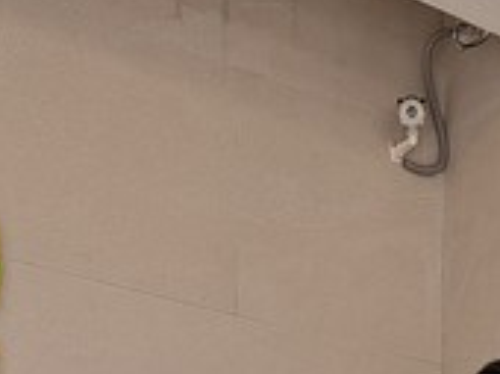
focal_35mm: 113
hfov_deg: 17.2
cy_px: 816
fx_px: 1630
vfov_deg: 11.4
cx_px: 465
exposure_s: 1/100
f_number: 1.8
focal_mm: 5.23
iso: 50
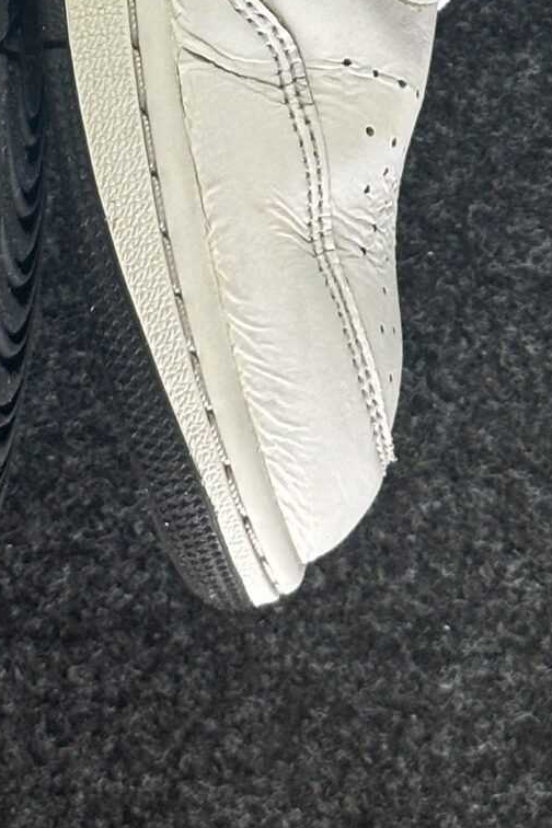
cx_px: 8
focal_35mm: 169
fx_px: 3887
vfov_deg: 11.7
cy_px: -380
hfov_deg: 8.1
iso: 125
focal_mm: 6.86
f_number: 1.78
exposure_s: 1/50
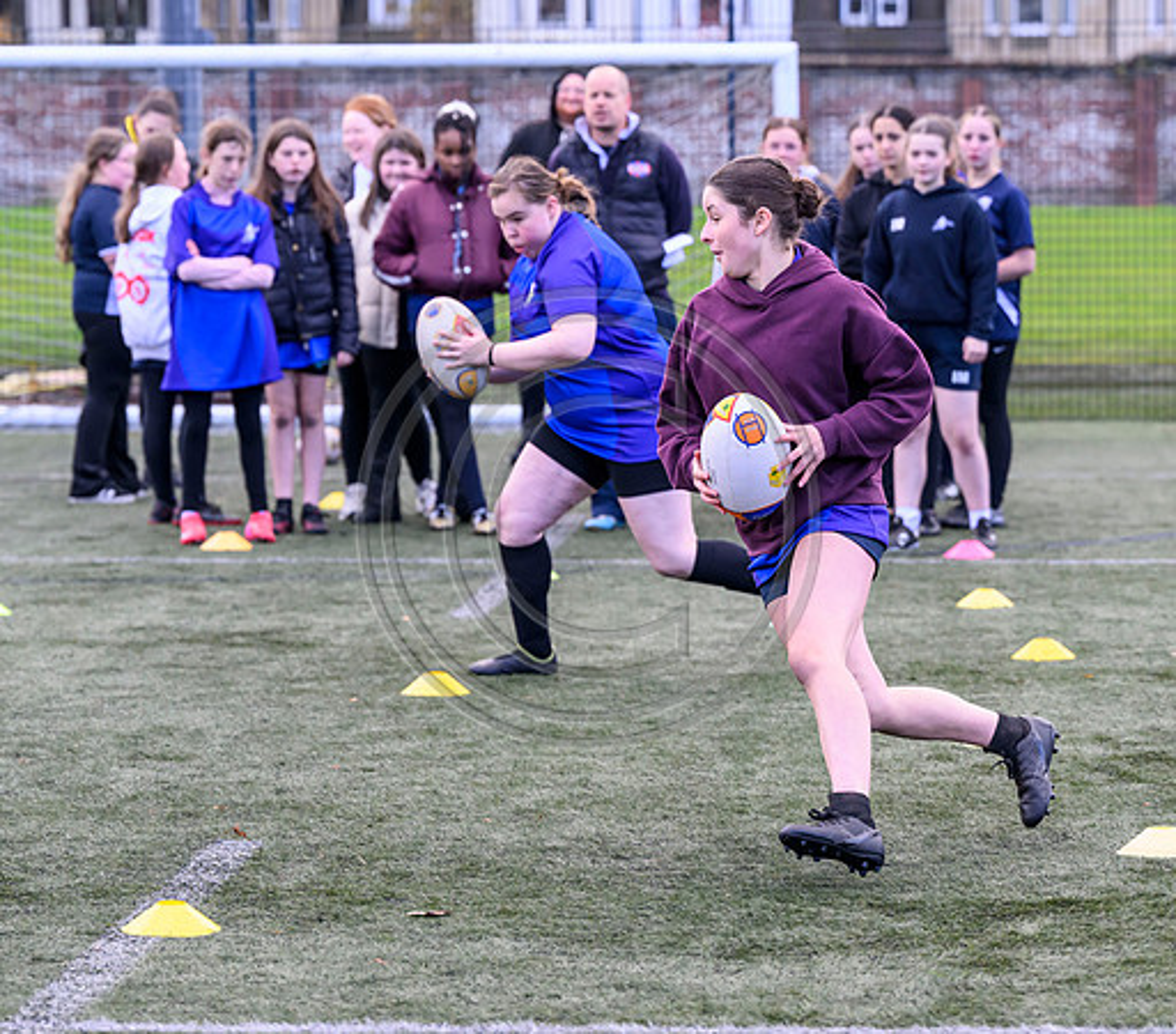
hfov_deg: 12.3
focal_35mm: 151
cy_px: 542
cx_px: 716
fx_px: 5454
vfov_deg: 10.8
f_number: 4
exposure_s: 1/1250
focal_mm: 110
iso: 1600
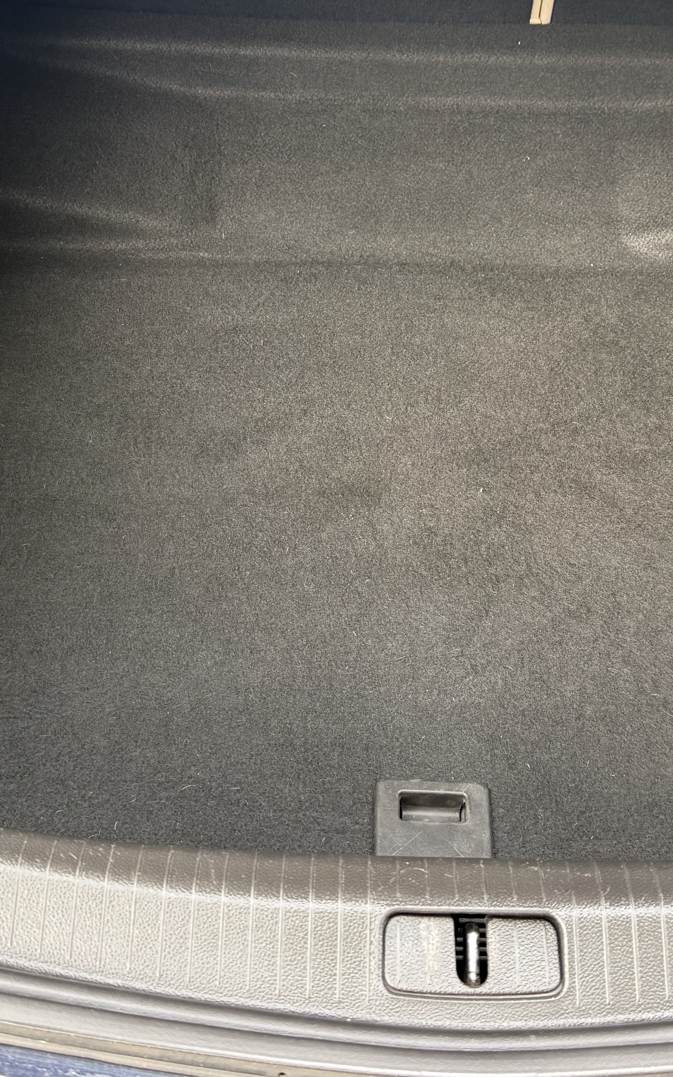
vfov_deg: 43.9
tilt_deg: -37.1
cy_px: 388
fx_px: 1321
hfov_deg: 28.6
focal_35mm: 45
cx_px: 369
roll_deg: +0.1
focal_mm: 6.76
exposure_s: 1/93
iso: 200
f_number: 1.78
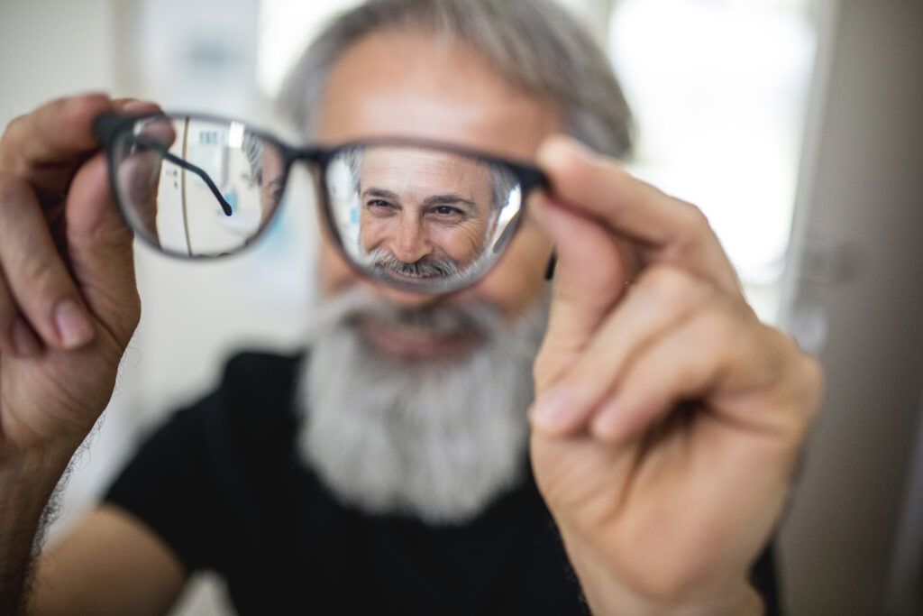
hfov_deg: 54.4
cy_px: 308
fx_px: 897
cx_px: 462
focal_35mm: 35
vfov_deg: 37.9
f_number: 1.8
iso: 1250
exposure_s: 1/160
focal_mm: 35
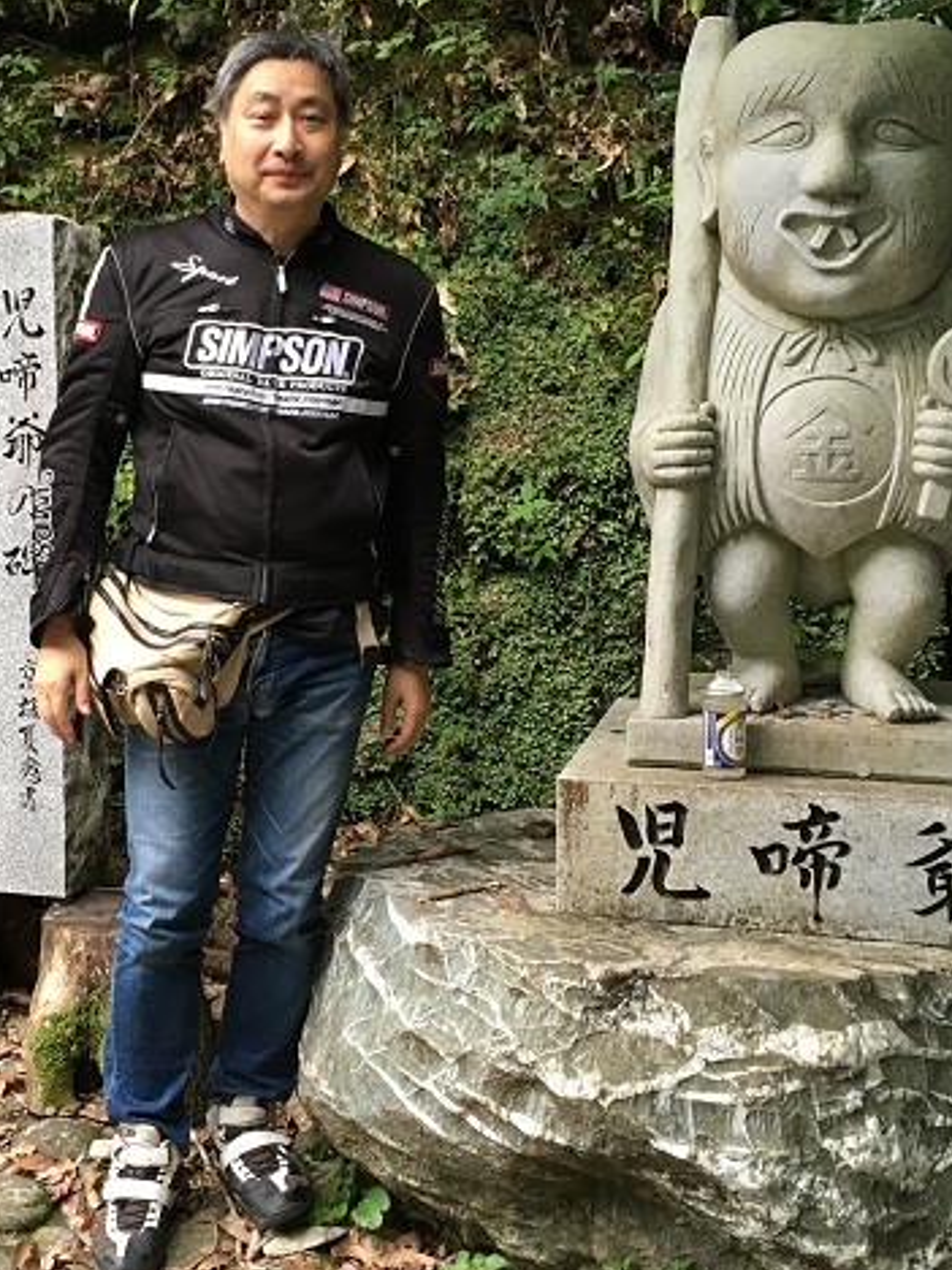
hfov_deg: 28.9
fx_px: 1833
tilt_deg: -7.8
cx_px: 294
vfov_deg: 38.2
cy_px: 590
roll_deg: +0.2
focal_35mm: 50
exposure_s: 1/30
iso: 64
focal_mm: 4.15
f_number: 2.2
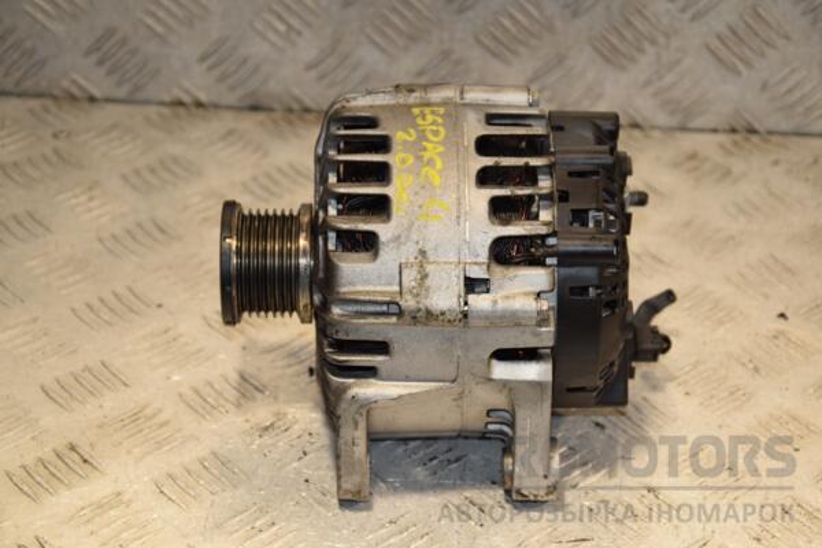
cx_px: 411
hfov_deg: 20.6
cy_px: 274
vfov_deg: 13.8
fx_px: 2260
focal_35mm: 99
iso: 800
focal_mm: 66
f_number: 6.3
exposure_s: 1/200
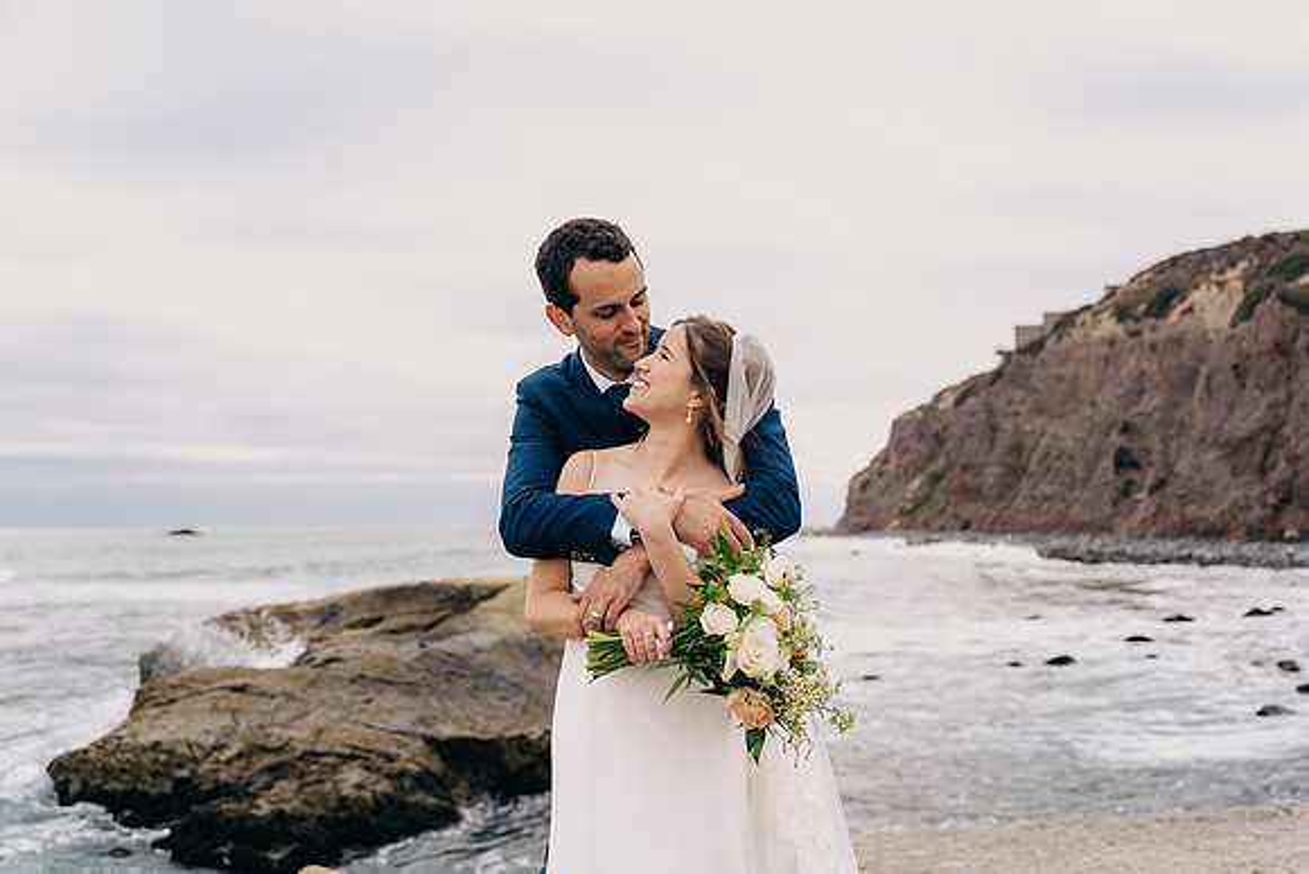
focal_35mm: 37
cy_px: 437
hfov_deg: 52.1
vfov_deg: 36.1
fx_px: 1338
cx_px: 654
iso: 100
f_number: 3.2
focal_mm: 36
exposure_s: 1/250
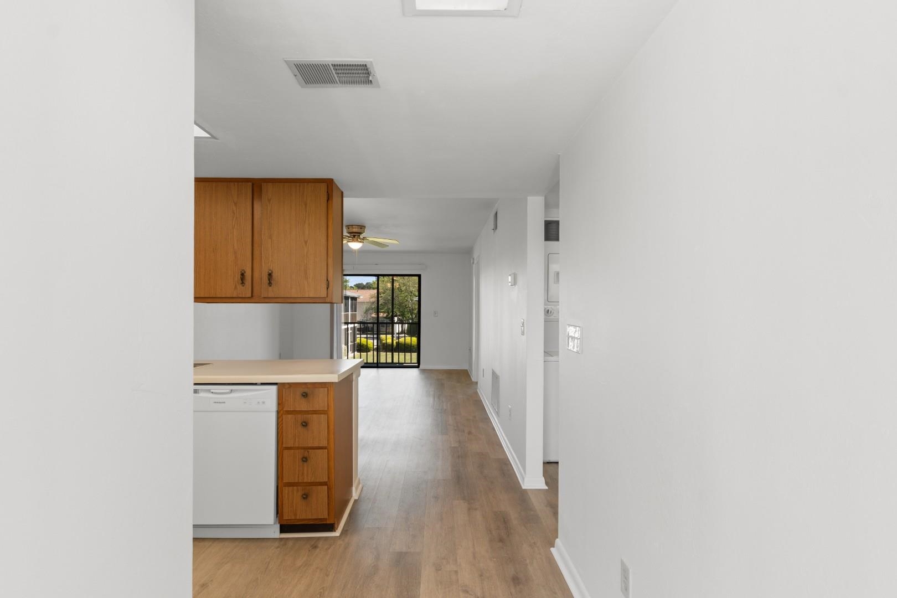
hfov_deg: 90.0
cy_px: 299
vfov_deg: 67.4
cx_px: 448
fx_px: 448
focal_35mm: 18
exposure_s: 1/3
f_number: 4.8
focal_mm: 12
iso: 100
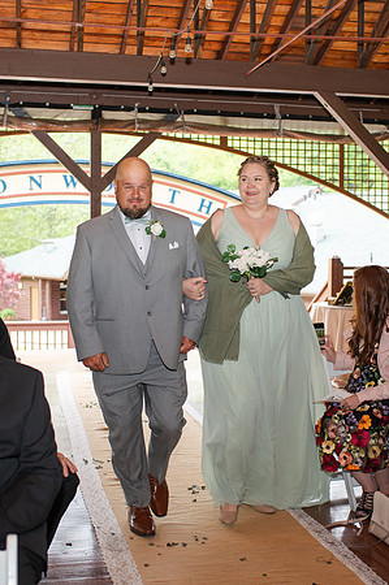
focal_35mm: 53
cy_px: 292
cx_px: 234
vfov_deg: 37.8
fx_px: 854
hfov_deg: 25.6
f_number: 3.2
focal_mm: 35
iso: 400
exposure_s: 1/200
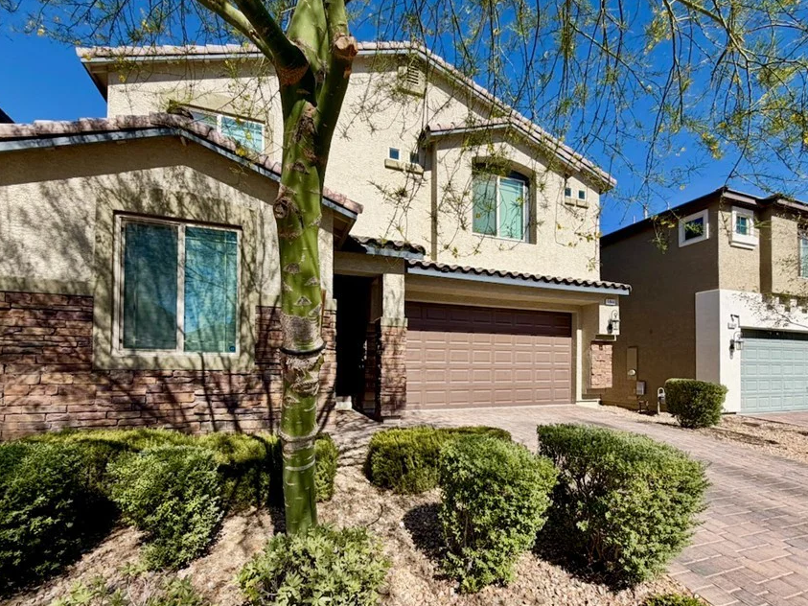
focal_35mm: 17
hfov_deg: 90.9
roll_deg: +0.3
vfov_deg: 73.9
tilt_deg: +1.7
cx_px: 434
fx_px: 397
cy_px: 362
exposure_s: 1/770
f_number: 2.2
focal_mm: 2.22
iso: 25
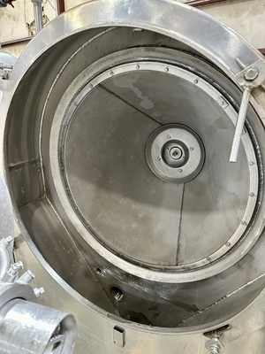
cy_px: 177
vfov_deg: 71.6
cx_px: 132
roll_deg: +0.0
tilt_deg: -19.6
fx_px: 245
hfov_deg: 56.8
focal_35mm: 24
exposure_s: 1/60
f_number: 1.78
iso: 500
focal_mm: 6.86
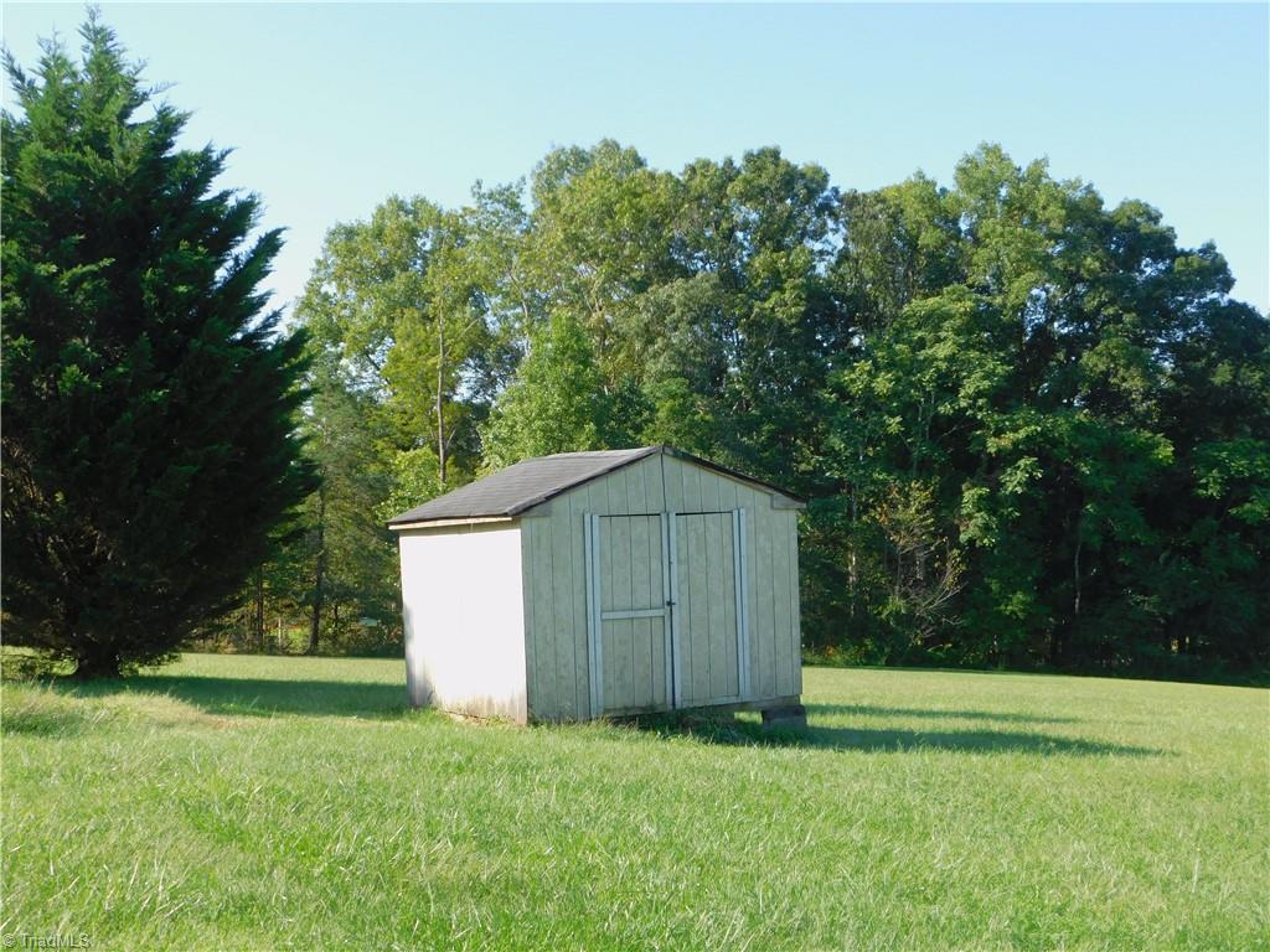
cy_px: 476
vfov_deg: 32.2
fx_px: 1651
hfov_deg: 42.1
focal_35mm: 45
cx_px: 635
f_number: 3.7
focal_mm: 8
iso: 125
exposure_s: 1/400
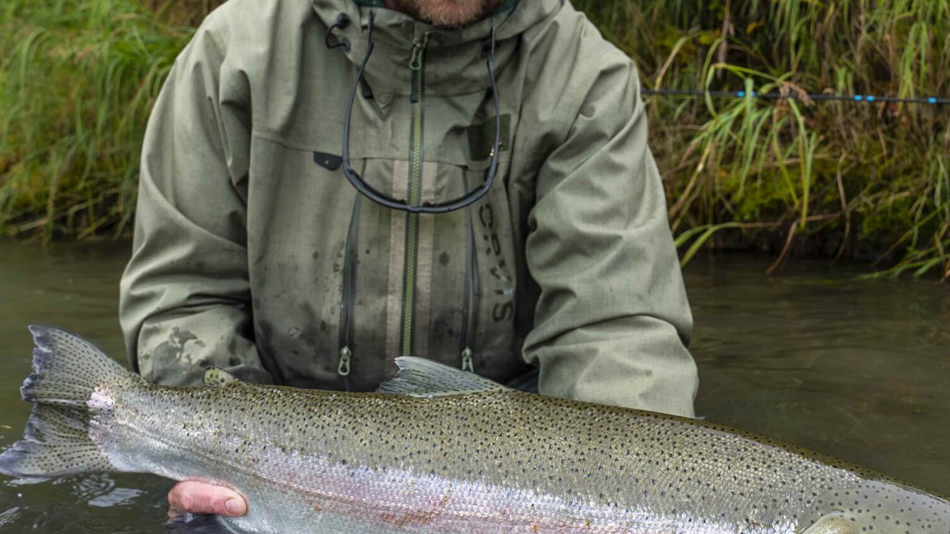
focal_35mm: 43
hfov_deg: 47.0
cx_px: 592
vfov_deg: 27.6
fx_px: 1083
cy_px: 219
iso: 1250
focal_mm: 24
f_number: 6.3
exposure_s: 1/250
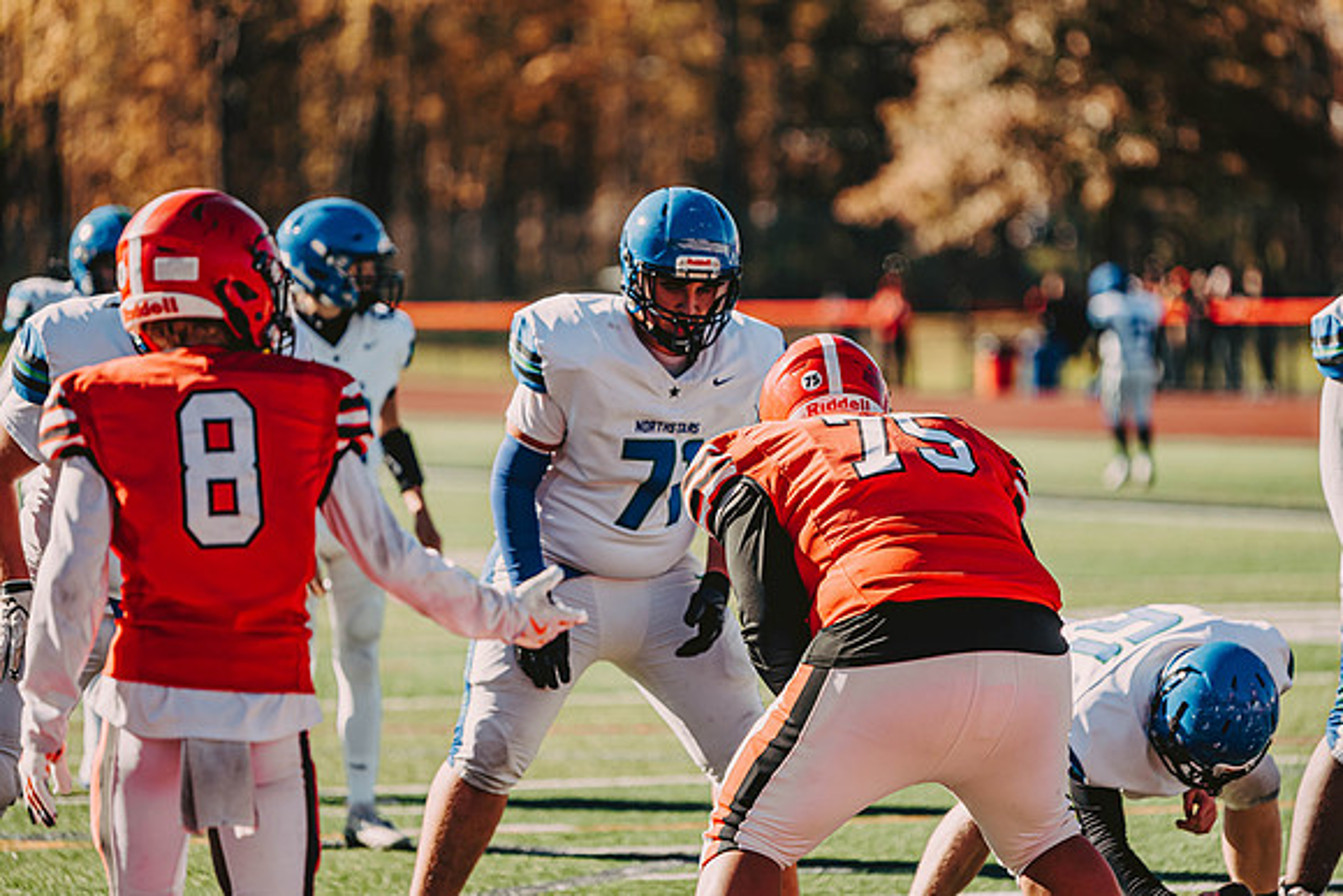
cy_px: 447
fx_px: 7887
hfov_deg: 9.7
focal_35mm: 211
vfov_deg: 6.5
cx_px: 693
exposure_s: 1/2500
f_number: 3.2
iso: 250
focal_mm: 200
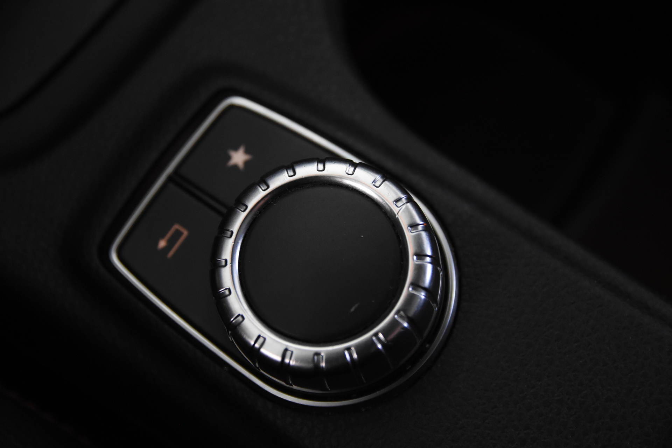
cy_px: 224
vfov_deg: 18.2
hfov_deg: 27.0
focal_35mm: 75
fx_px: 1400
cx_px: 336
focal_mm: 50
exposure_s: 1/80
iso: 3200
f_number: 3.8
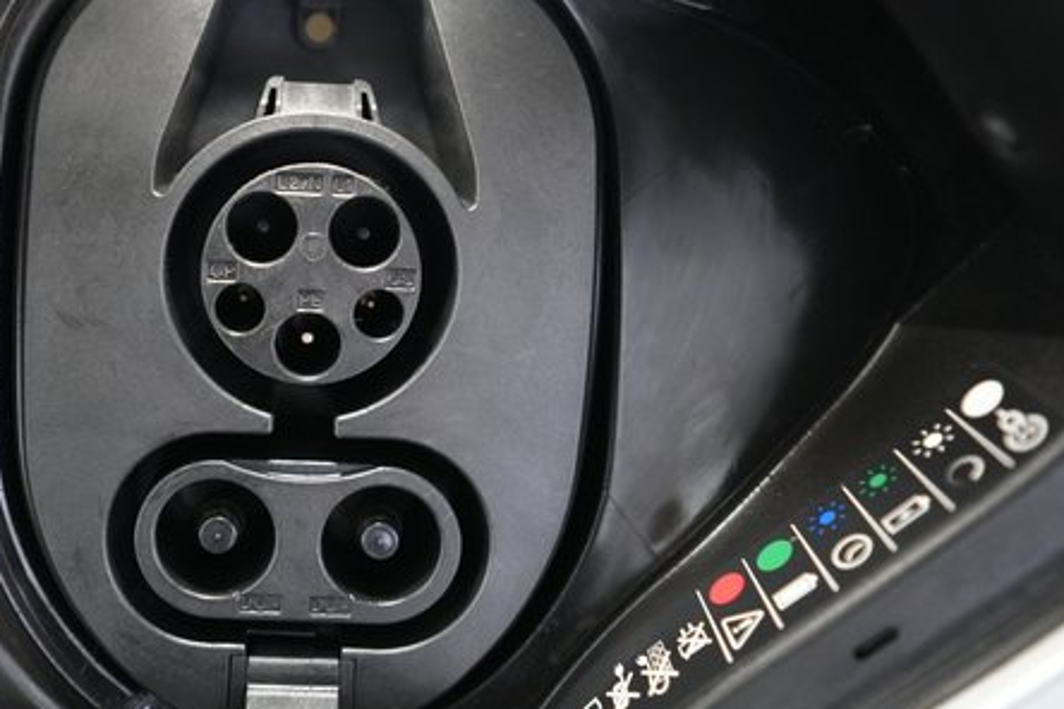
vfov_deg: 36.8
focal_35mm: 36
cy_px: 297
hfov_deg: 51.6
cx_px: 309
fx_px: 1064
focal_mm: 25
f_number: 2.8
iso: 6400
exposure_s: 1/60
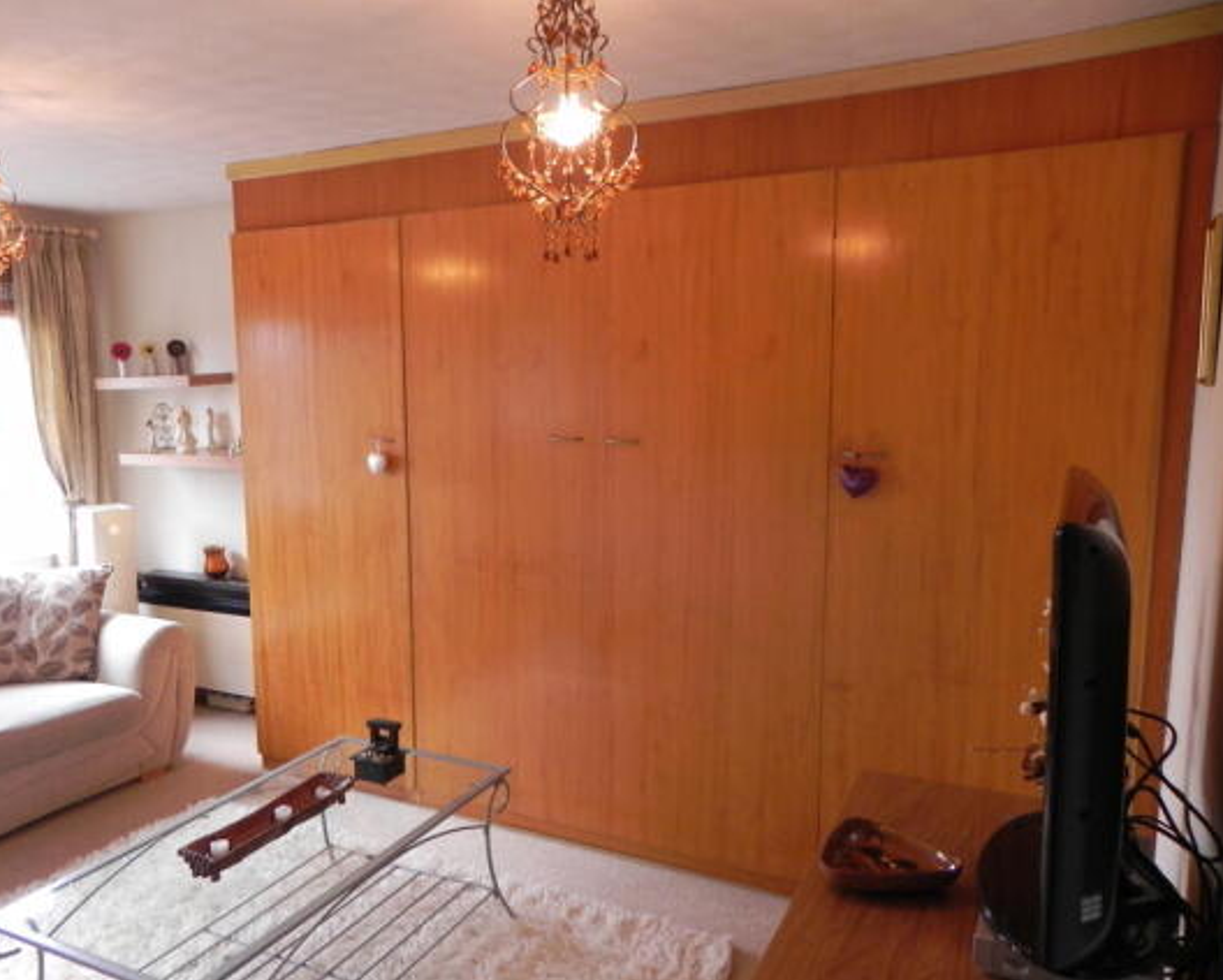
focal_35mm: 28
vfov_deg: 51.6
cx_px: 555
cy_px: 485
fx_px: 1014
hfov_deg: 62.1
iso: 194
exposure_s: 1/30
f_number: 2.8
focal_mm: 4.6
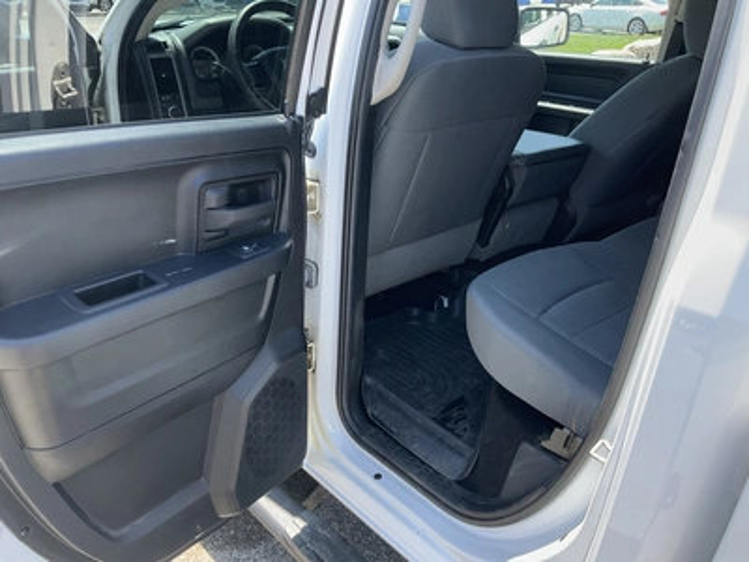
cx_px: 374
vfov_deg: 48.2
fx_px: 627
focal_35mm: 29
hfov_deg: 61.7
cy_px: 281
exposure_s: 1/211
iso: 25
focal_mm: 3
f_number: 1.8
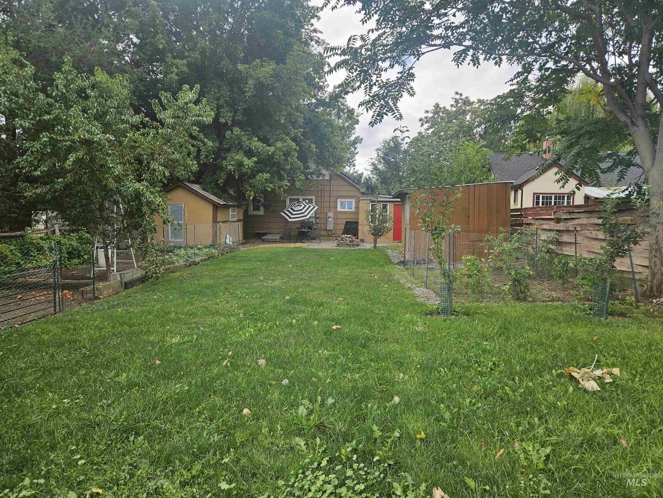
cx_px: 332
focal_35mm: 23
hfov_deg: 73.9
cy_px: 249
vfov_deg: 58.9
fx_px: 441
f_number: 1.8
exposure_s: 1/786
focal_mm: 5.4
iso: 25
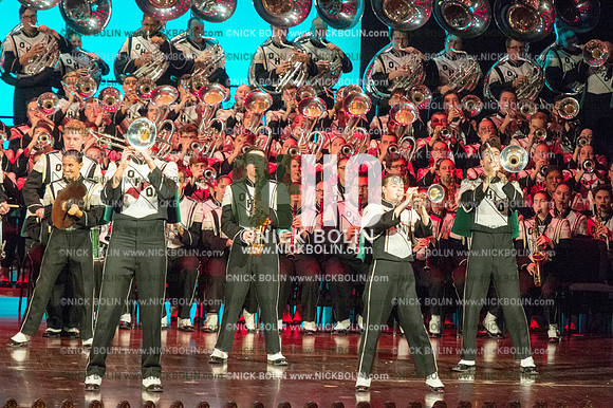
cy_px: 204
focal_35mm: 230
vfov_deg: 6.0
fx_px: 3914
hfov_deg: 9.0
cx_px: 306
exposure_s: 1/320
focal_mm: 230
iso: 8000
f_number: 5.6
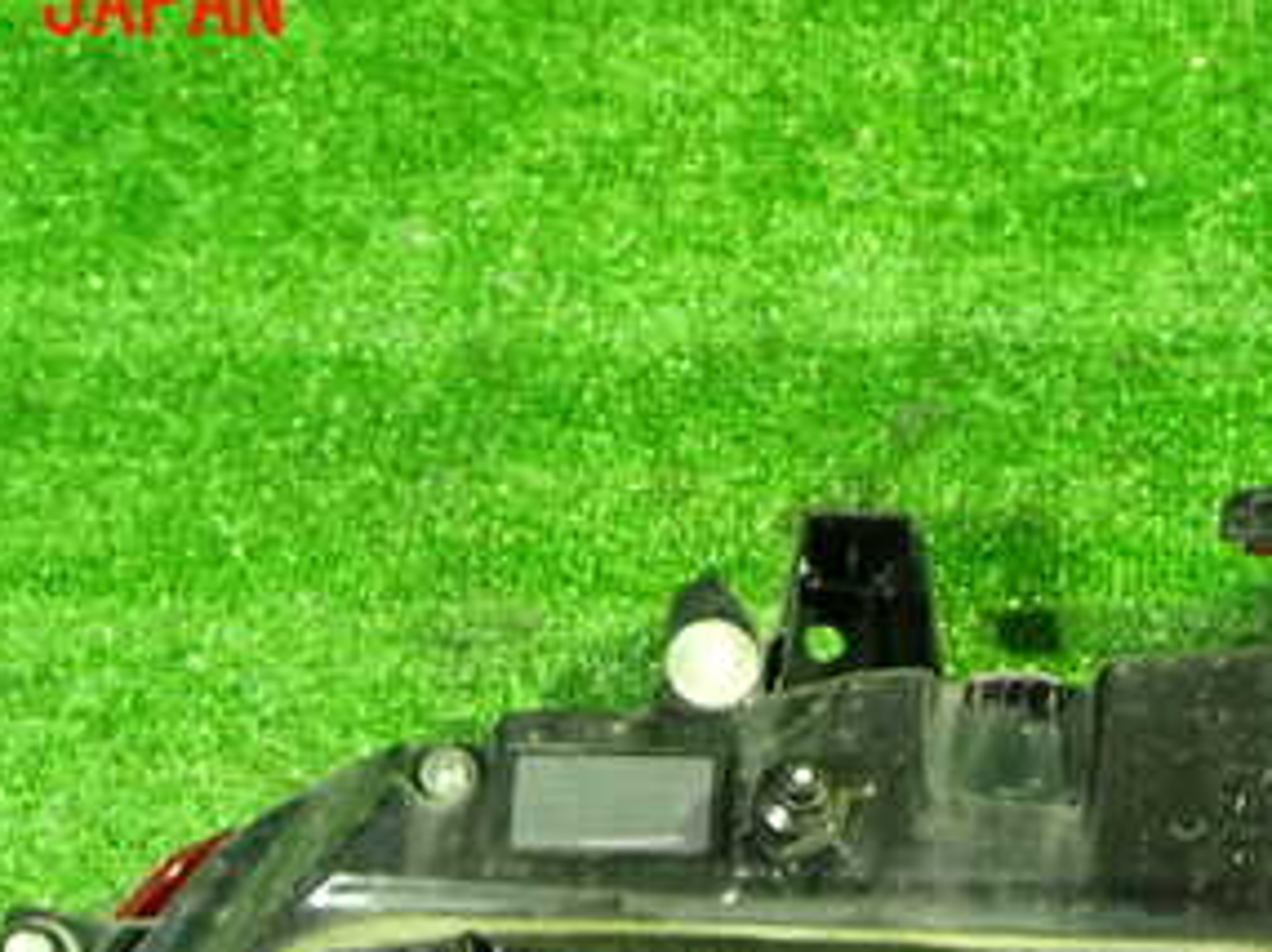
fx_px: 2313
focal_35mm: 63
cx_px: 809
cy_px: 952
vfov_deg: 22.4
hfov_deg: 30.6
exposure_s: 1/25
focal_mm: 5.4
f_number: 2.3
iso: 800
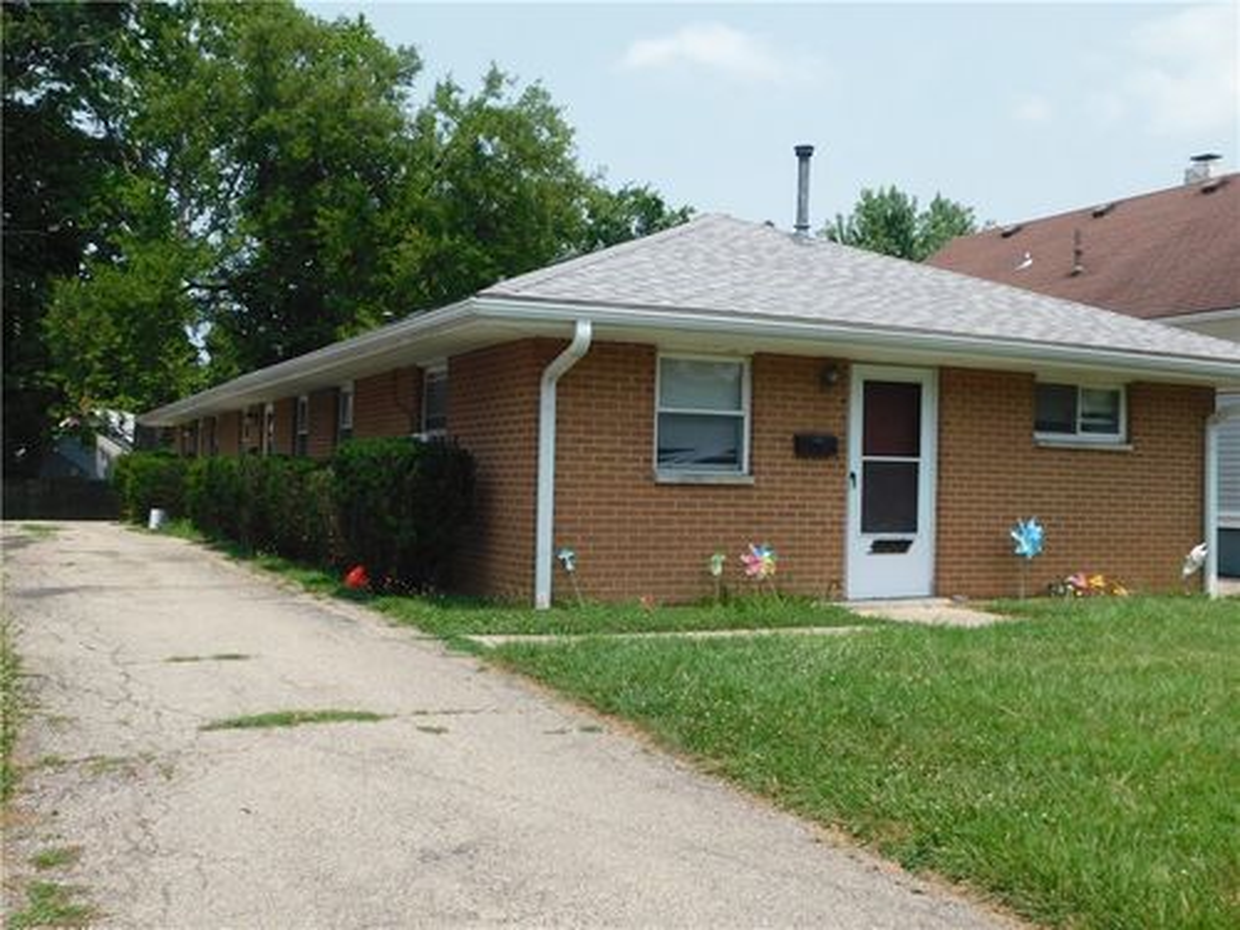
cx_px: 620
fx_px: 1290
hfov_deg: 51.4
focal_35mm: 36
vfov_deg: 39.7
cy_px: 465
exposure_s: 1/1000
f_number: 3.5
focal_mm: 6.3
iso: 125
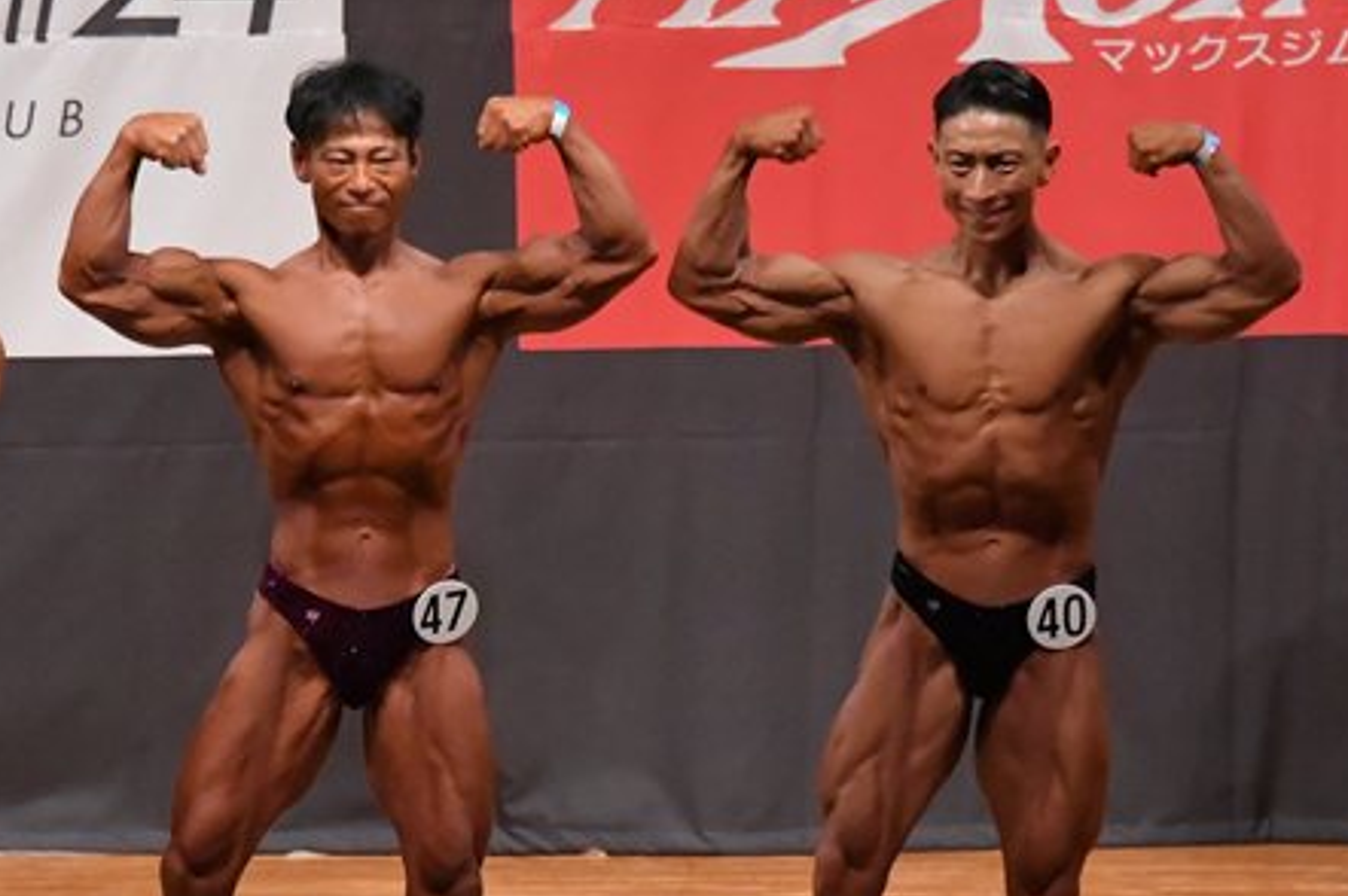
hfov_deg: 5.8
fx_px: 13245
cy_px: 667
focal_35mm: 354
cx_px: 328
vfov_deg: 3.9
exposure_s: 1/400
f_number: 5.6
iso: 9000
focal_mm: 135
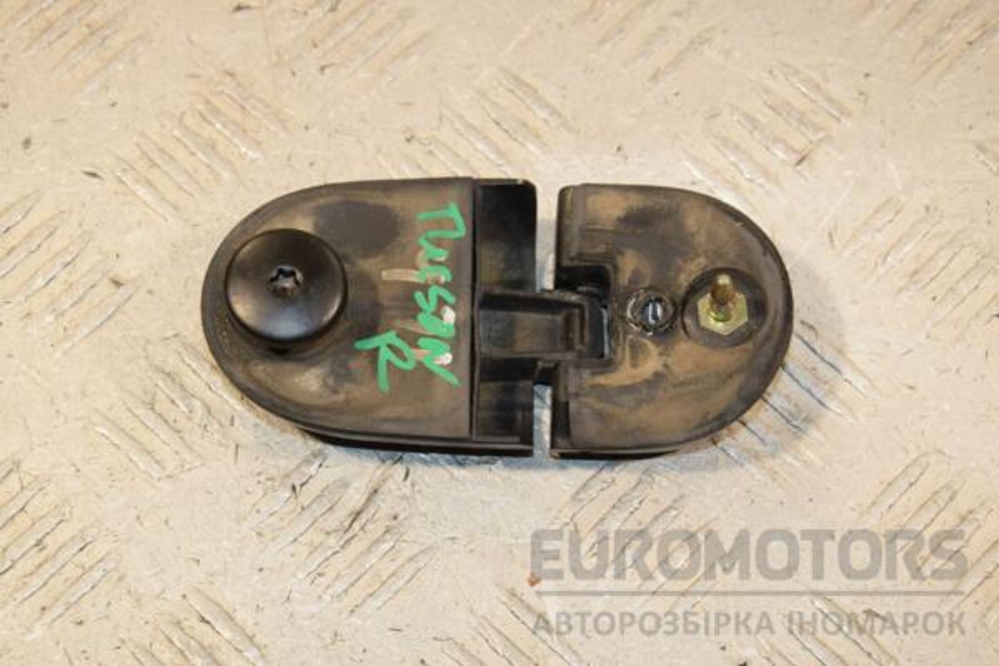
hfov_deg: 20.6
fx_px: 2747
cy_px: 333
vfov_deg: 13.8
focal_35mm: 99
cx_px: 500
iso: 800
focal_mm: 66
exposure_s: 1/200
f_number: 8
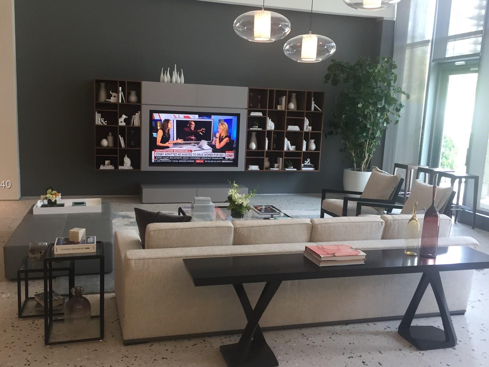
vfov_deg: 43.0
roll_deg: -2.1
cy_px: 185
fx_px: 466
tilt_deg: -9.1
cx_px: 237
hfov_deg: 55.3
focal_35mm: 33
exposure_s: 1/30
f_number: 2.2
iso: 64
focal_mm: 4.15
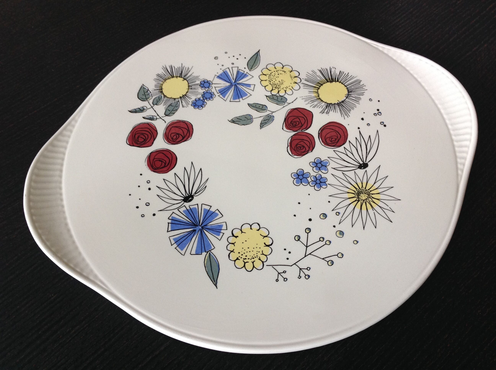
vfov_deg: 40.6
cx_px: 248
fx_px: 501
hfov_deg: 52.7
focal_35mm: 35
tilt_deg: -59.4
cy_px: 185
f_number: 2.4
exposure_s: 1/15
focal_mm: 4.28
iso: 125
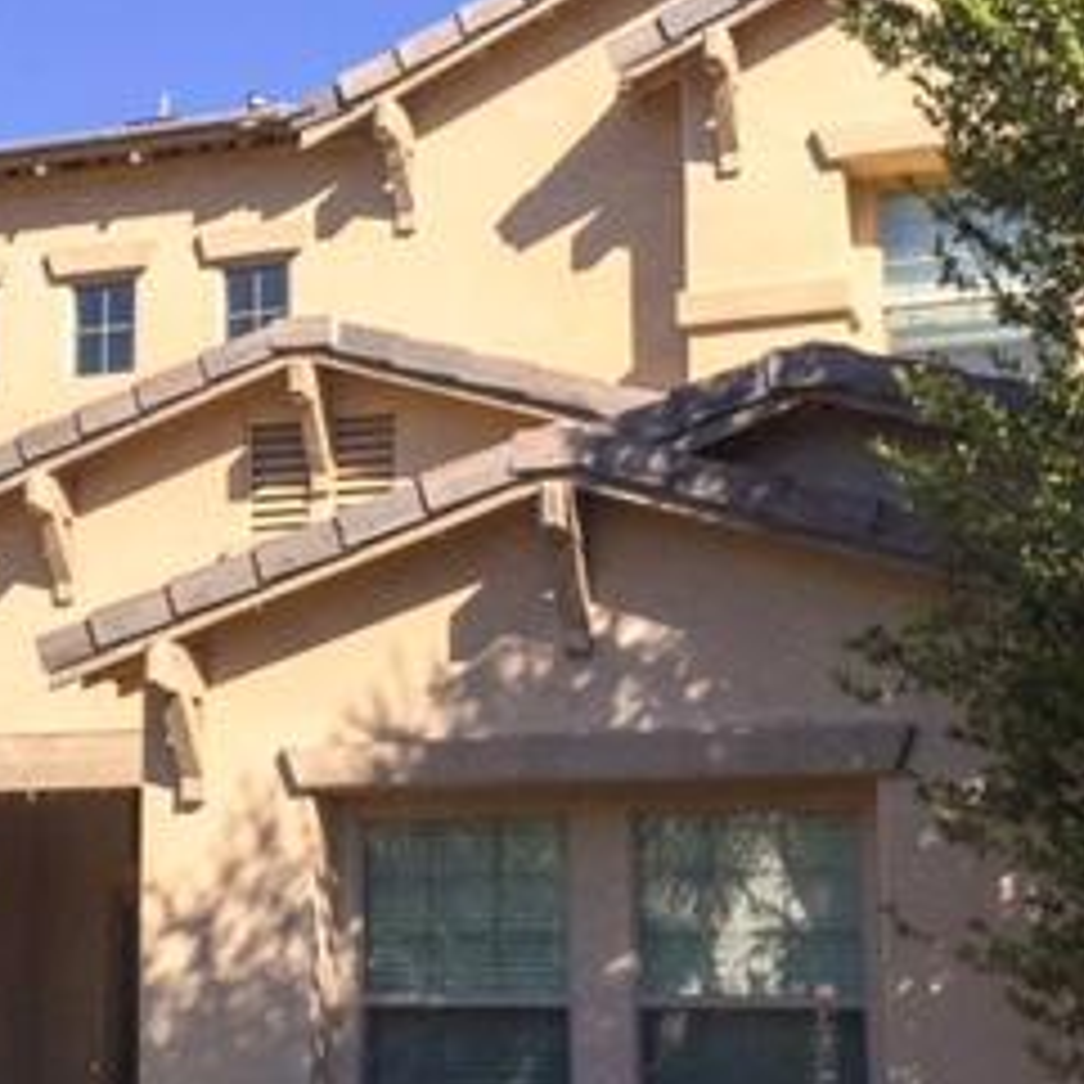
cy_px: 697
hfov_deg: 25.0
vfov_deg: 25.3
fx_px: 2409
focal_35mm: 68
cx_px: 229
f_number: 2.2
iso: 32
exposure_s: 1/2825
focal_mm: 4.15
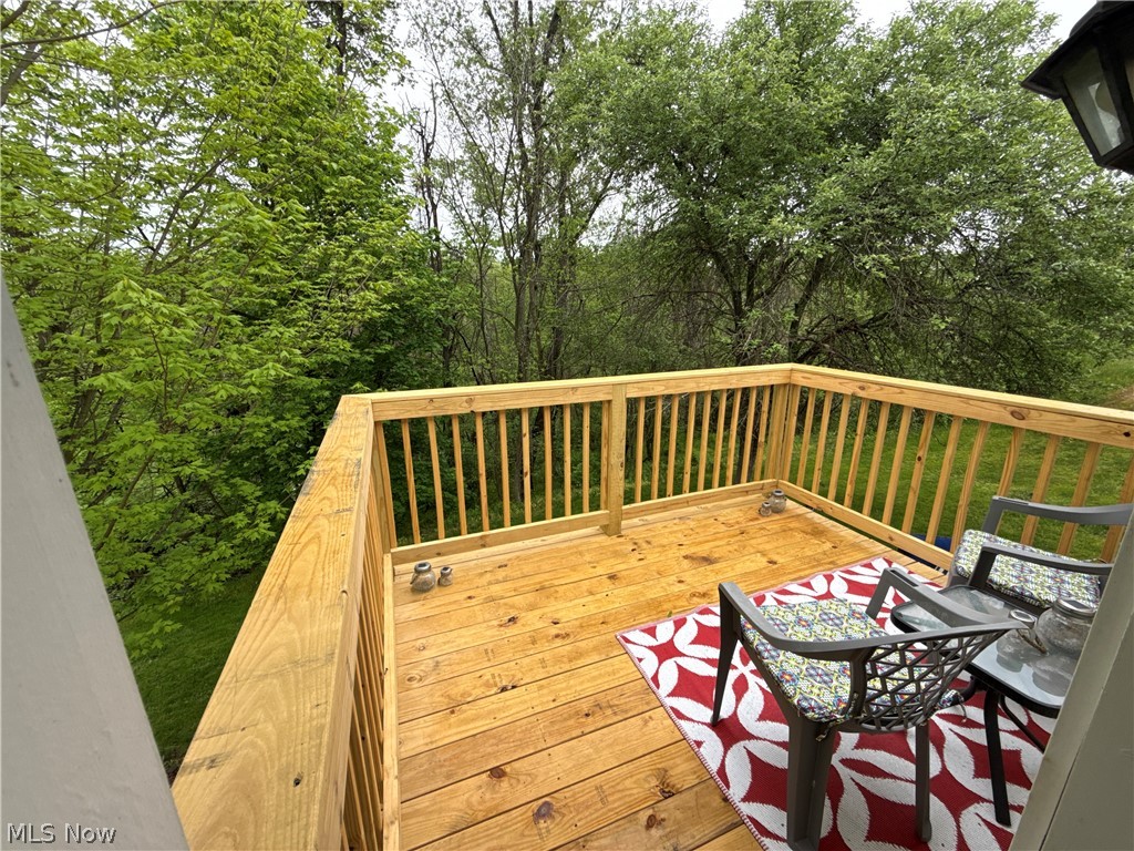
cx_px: 567
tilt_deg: -14.5
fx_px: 459
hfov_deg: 102.1
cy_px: 426
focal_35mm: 14
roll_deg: +0.8
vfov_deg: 85.7
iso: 50
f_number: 2.2
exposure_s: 1/331
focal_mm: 2.22
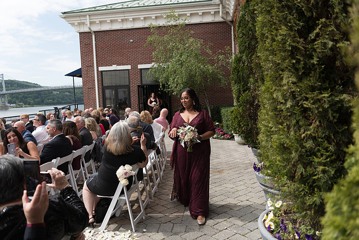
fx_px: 309
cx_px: 180
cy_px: 120
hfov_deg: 60.3
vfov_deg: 42.3
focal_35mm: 31
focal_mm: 31
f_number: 2.8
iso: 64
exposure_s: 1/800
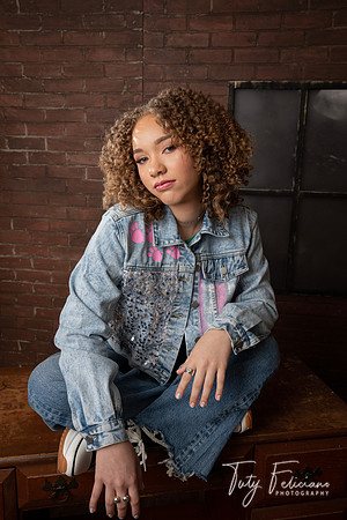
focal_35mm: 31
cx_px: 174
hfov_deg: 42.3
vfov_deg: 60.3
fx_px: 448
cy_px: 260
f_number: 7.1
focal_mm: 31
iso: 160
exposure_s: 1/100
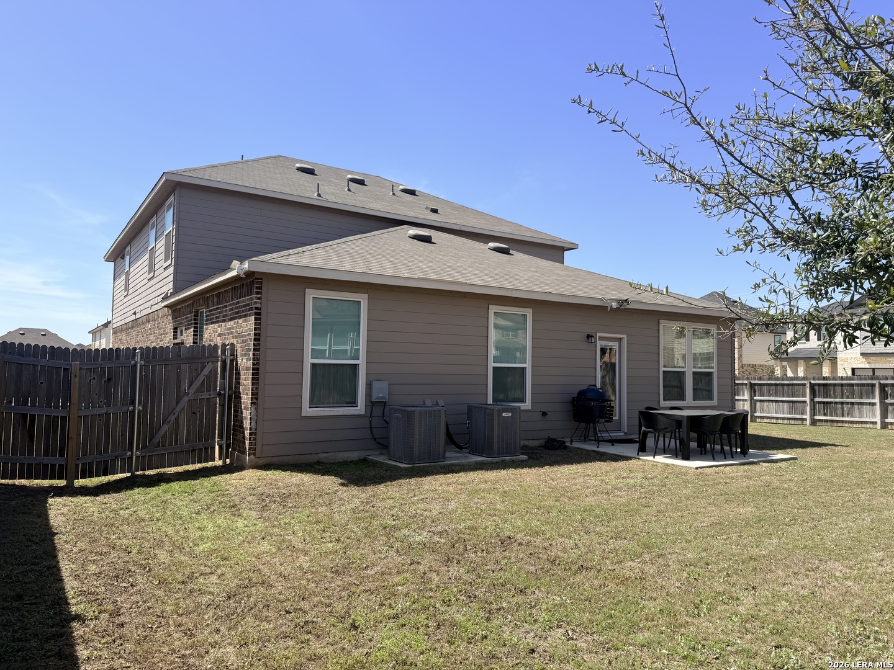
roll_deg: -0.8
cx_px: 447
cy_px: 335
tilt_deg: +3.8
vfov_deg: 56.8
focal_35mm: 24
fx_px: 620
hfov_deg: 71.6
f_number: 1.78
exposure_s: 1/3145
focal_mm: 6.76
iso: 80
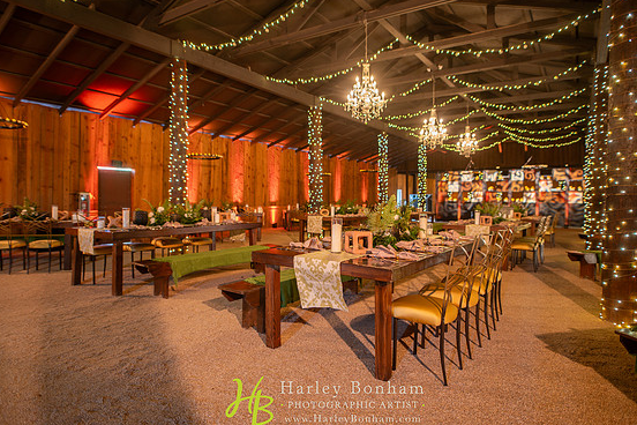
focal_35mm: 21
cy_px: 209
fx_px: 372
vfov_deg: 59.5
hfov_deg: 81.2
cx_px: 327
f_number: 2
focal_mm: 20
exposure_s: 1/25
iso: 100
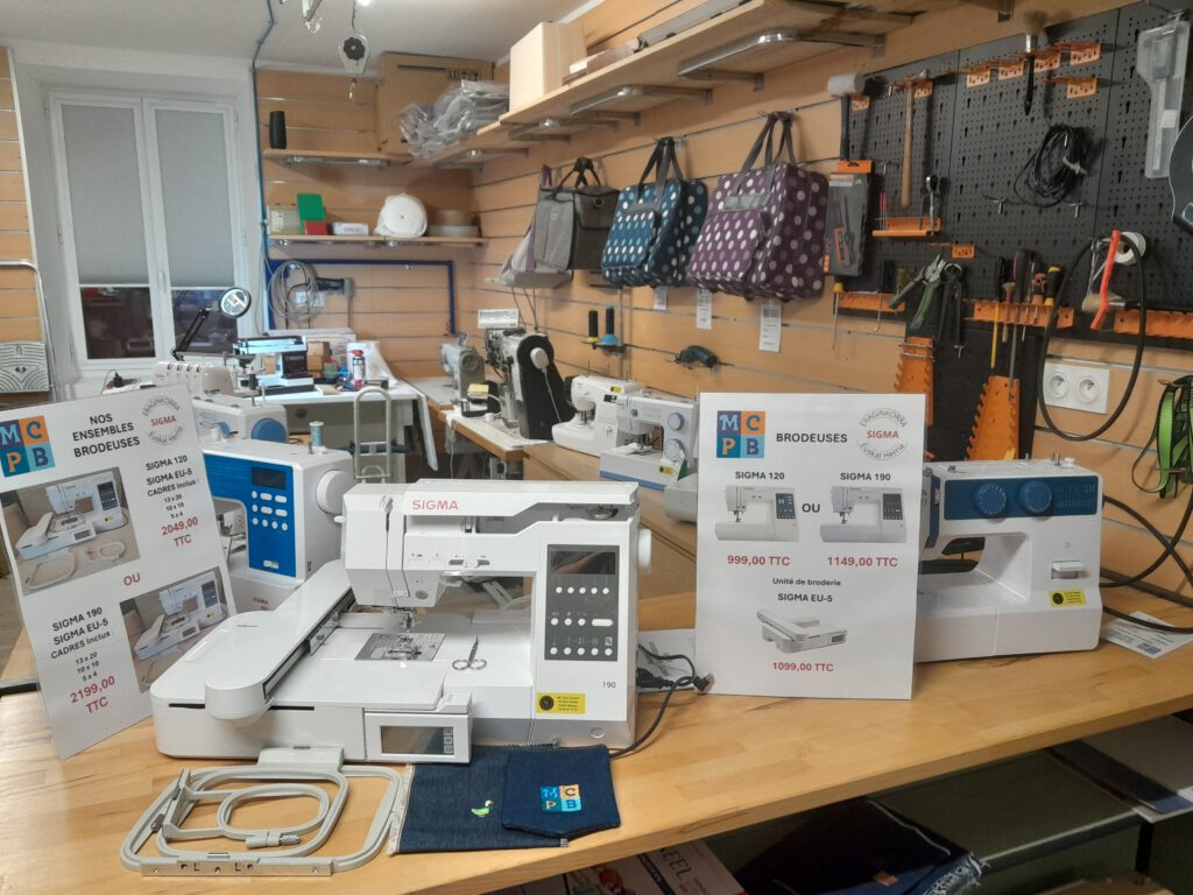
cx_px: 596
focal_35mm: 27
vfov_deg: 51.4
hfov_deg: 65.3
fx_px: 931
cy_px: 448
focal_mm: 4
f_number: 1.8
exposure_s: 1/50
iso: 160
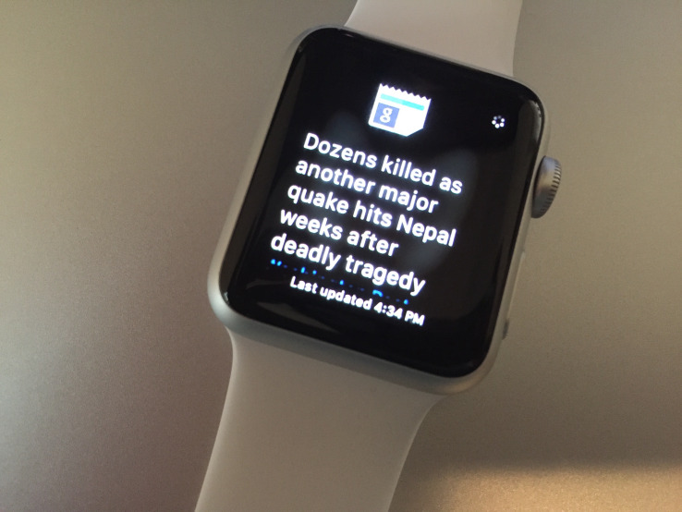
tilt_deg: -75.9
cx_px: 341
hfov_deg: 61.6
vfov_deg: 48.3
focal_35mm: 29
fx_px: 572
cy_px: 256
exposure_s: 1/15
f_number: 2.2
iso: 400
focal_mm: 4.15
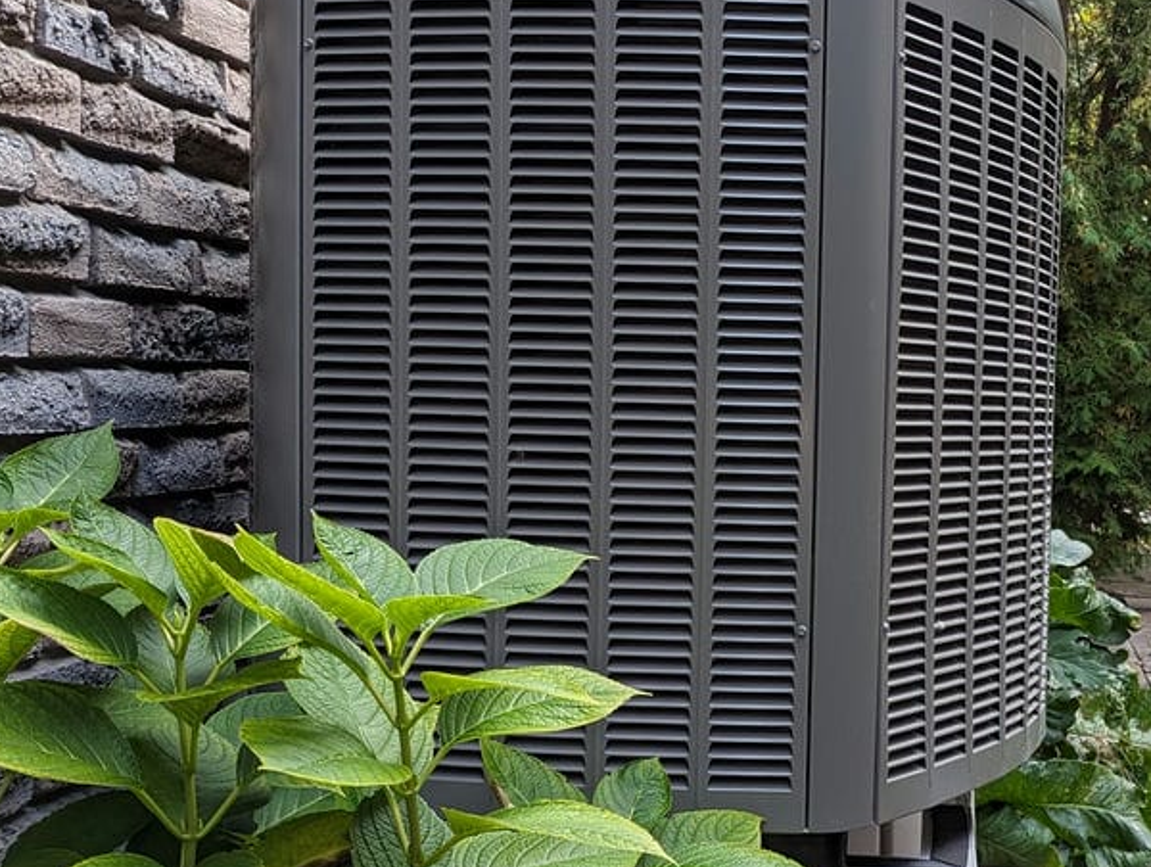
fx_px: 1865
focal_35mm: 56
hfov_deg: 33.8
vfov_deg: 26.1
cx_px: 811
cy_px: 526
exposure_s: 1/122
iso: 58
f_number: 1.85
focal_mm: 6.81
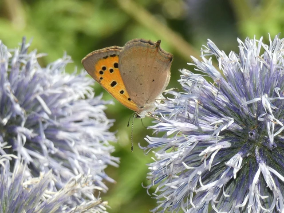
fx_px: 1879
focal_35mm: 229
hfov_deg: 8.6
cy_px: 106
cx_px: 142
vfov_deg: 6.5
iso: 80
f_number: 5.5
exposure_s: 1/100
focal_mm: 41.1
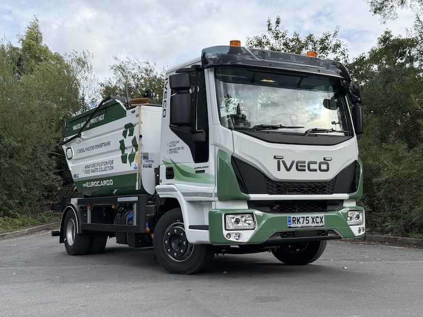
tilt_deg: +4.3
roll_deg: -0.2
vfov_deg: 30.3
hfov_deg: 39.7
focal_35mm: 48
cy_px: 158
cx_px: 212
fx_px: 587
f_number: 1.78
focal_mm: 6.76
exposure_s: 1/1608
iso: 100
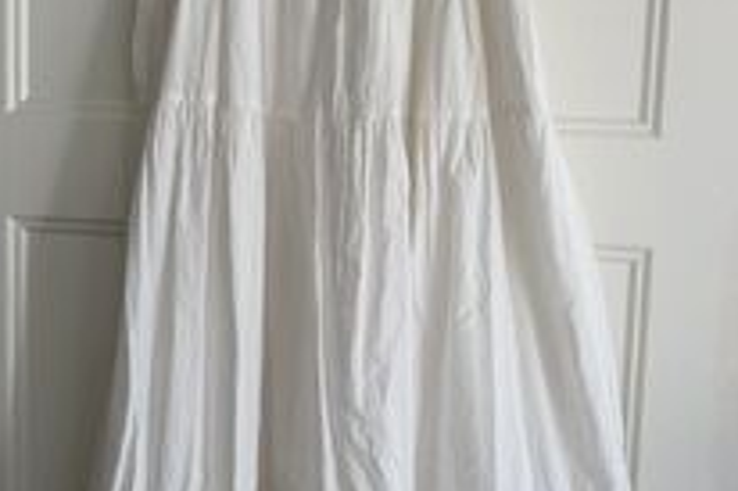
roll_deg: -1.2
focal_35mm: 50
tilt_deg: -5.5
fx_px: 1024
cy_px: 208
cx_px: 335
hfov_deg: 39.6
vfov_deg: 26.9
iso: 40
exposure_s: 1/280
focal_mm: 5.96
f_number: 1.6
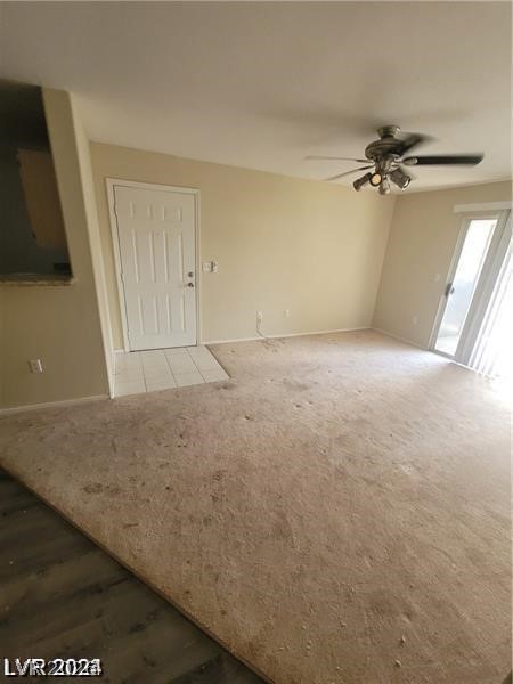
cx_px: 256
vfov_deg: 106.2
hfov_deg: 89.9
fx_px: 257
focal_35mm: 13
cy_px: 342
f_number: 2.2
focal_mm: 2.2
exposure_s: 1/60
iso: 320
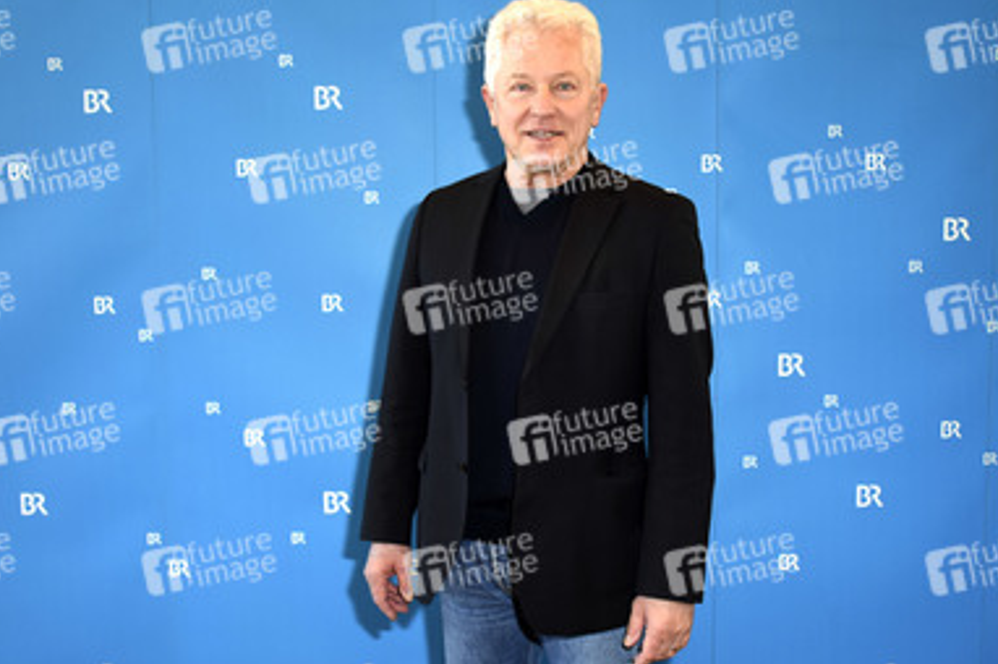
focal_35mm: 39
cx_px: 506
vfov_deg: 34.1
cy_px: 369
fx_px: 1080
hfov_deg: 49.6
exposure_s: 1/160
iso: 640
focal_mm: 22
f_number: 4.5
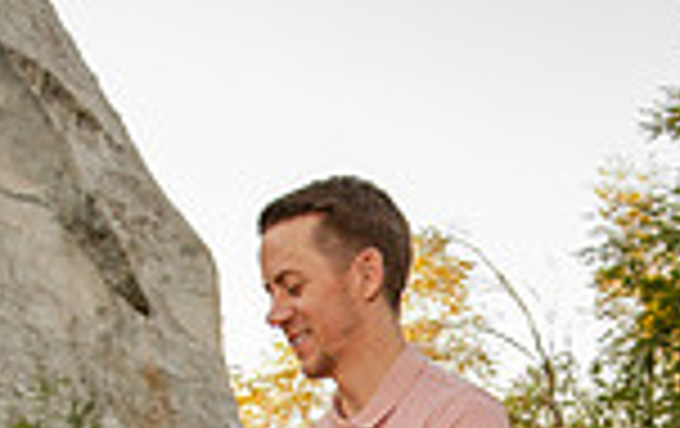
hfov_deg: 18.8
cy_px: 595
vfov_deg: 11.6
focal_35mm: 110
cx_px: 461
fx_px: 2042
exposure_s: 1/200
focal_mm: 24
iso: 640
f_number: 4.5
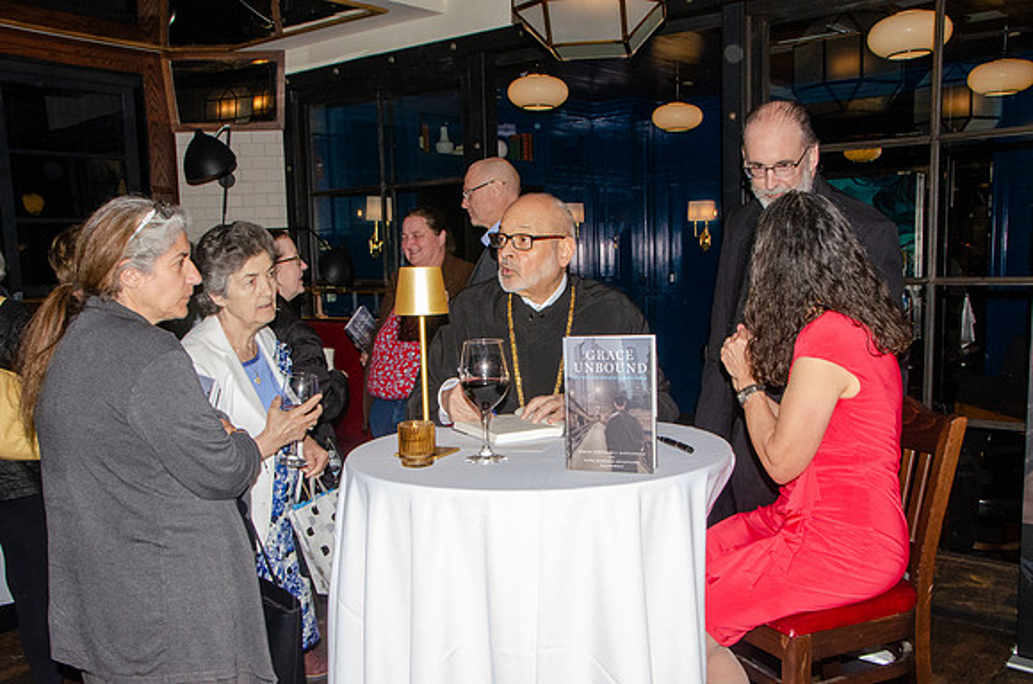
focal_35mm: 33
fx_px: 945
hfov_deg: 57.3
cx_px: 516
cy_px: 342
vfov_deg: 39.8
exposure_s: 1/160
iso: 2500
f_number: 14
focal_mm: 22
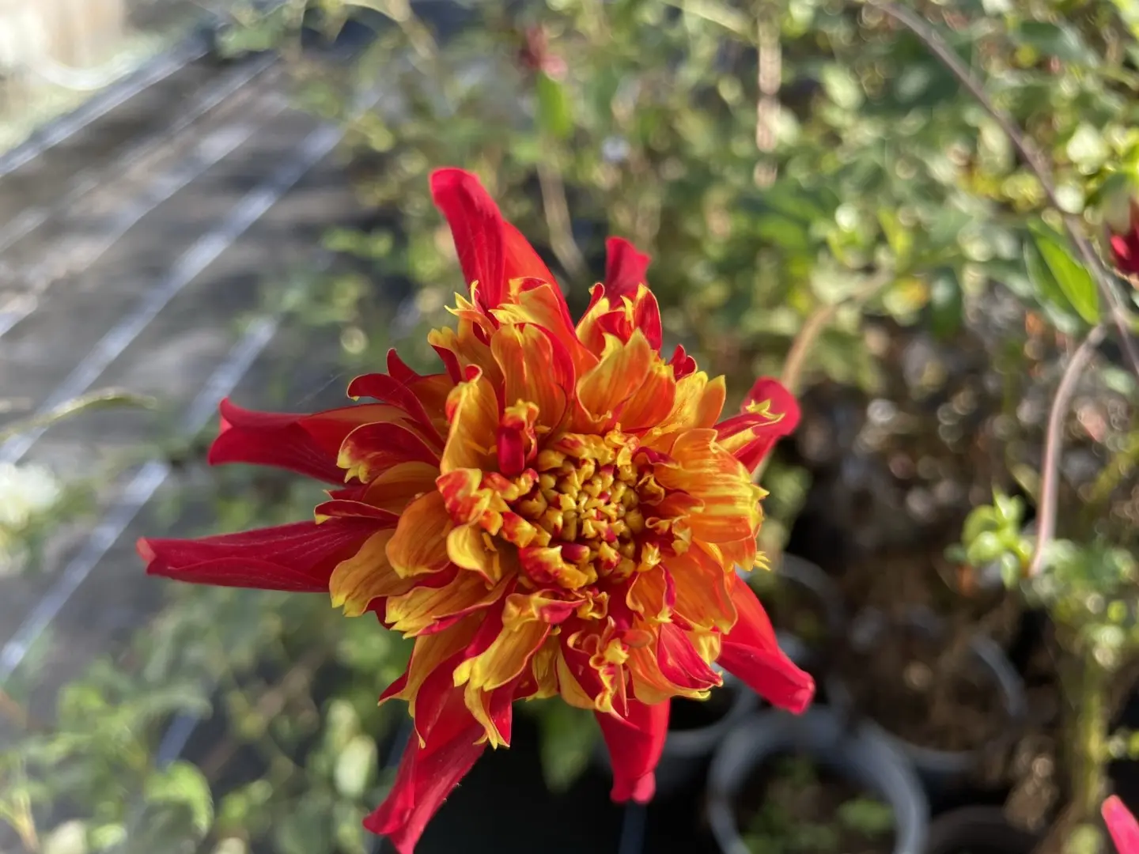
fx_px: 856
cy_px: 427
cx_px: 570
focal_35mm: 26
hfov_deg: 67.3
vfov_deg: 53.1
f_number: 1.6
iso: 32
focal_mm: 4.2
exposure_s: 1/271
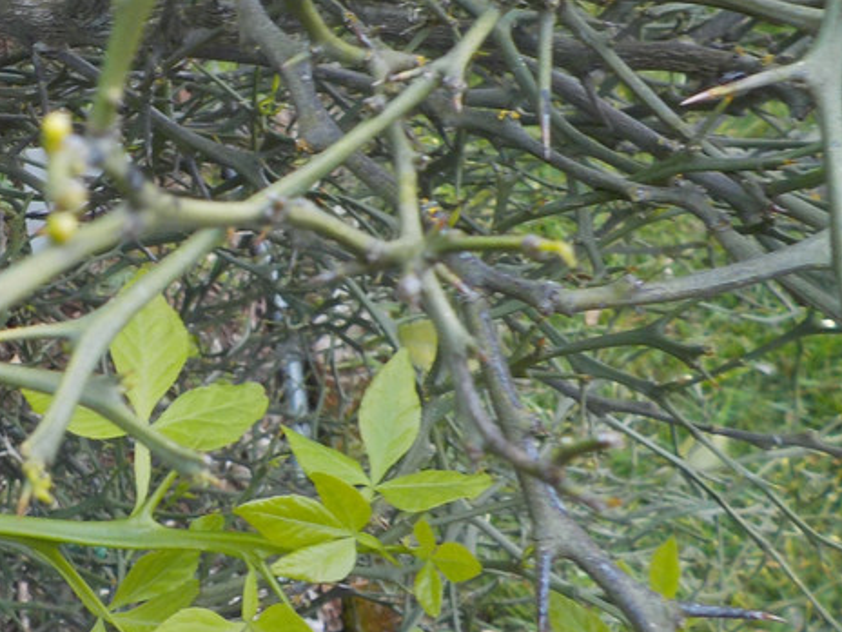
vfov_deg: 20.9
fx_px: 1678
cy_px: 85
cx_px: 3
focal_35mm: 69
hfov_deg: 26.7
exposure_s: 1/30
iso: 160
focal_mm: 4.1
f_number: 3.3
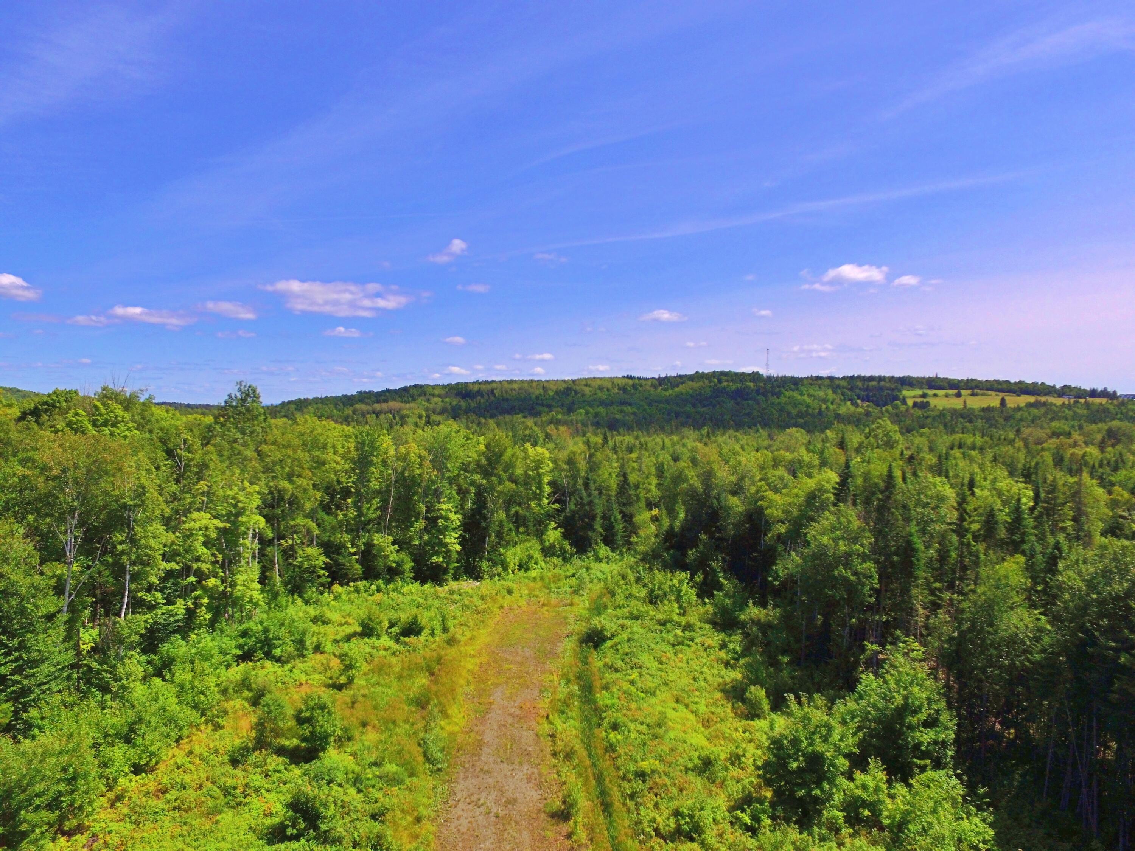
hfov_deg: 81.7
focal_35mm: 20
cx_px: 568
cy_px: 426
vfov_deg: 66.0
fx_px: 656
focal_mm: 3.61
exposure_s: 1/1880
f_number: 2.8
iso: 100
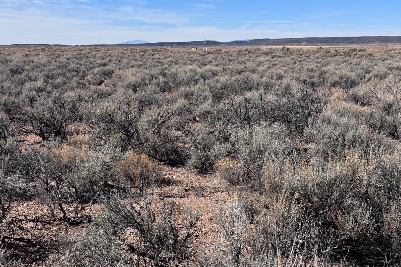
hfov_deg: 39.6
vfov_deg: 27.0
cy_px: 134
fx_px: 557
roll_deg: +0.7
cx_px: 200
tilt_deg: -9.9
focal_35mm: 50
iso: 64
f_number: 1.78
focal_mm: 6.76
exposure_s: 1/4975
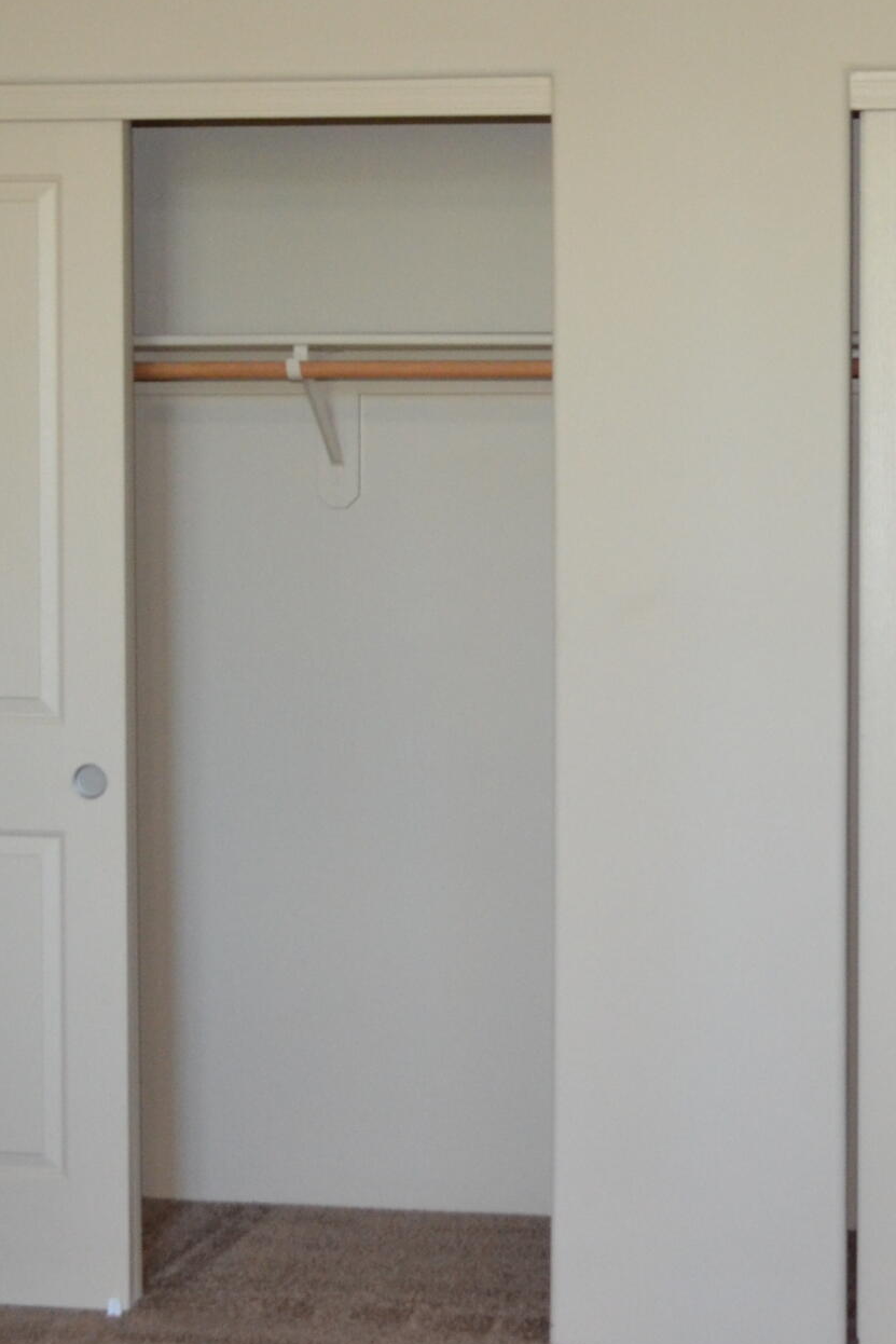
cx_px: 685
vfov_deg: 30.9
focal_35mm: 65
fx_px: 2426
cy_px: 547
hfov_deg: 20.7
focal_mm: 18
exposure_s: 1/60
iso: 1100
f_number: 3.5
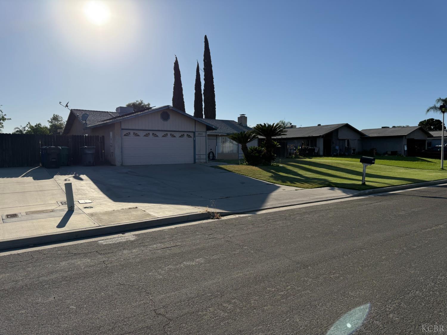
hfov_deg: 71.6
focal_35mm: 24
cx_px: 224
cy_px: 168
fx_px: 310
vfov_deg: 56.8
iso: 125
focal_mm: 6.76
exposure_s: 1/11905
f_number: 1.78
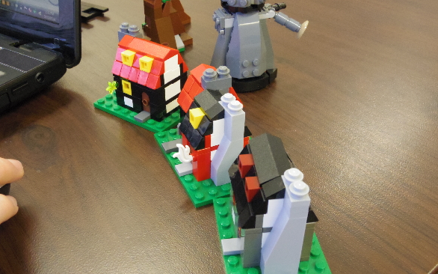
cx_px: 217
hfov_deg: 51.6
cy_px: 145
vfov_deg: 33.6
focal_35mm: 38
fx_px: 454
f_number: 4.5
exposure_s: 1/60
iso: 1250
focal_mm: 6.3
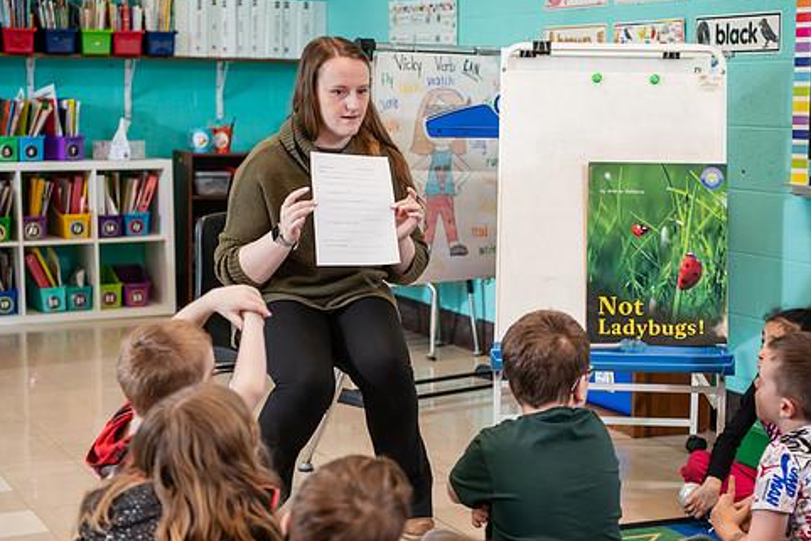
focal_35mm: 70
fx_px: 1577
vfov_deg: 19.5
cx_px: 445
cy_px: 277
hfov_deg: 28.8
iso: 1250
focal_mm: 58
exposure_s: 1/200
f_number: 3.2
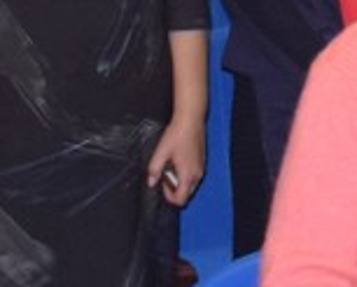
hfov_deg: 6.1
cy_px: -460
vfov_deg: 4.9
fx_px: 3245
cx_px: 761
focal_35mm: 307
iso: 2800
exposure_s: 1/60
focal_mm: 29
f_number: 4.2
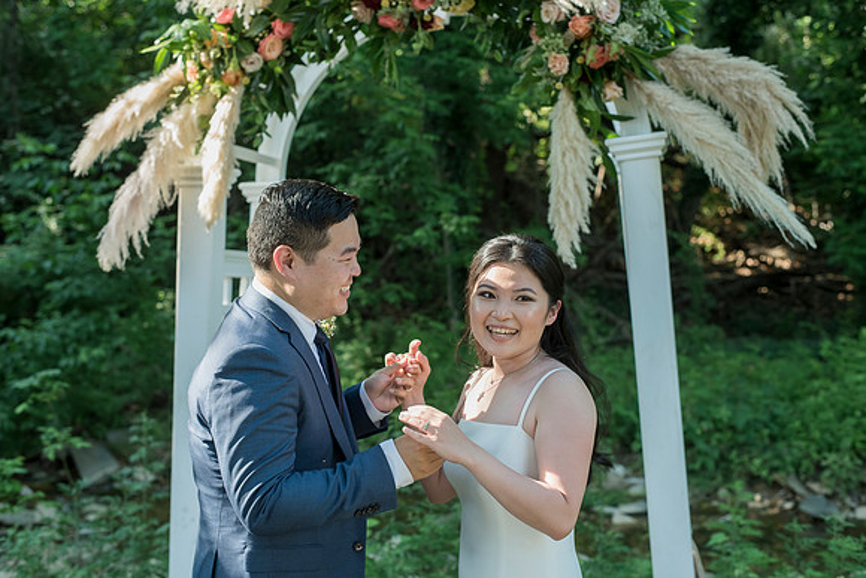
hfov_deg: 39.6
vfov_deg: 27.0
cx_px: 433
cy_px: 289
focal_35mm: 50
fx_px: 1203
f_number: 4
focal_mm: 50
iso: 1000
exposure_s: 1/640
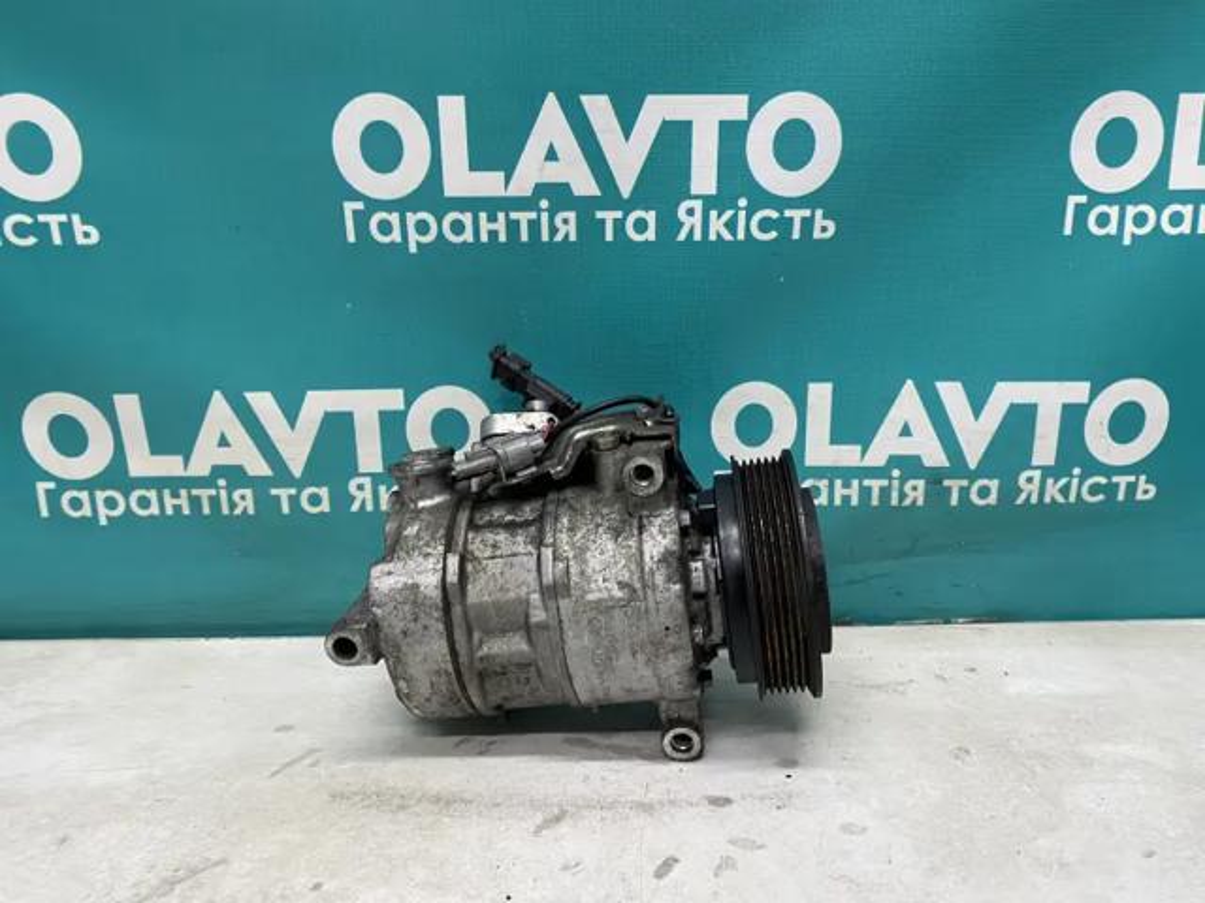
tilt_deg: -16.0
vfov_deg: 53.1
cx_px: 602
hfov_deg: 67.3
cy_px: 452
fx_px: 905
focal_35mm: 26
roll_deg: +0.4
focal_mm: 4.25
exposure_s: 1/50
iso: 80
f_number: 1.8
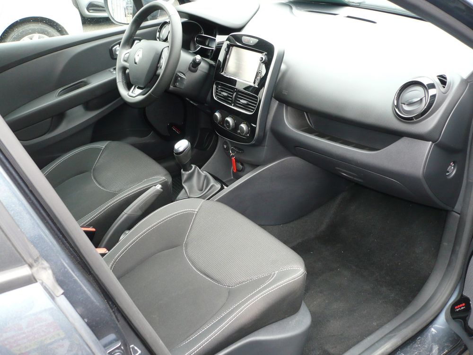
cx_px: 236
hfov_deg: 52.6
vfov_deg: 40.7
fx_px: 478
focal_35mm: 35
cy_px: 178
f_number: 2.8
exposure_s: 1/30
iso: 160
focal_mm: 5.8
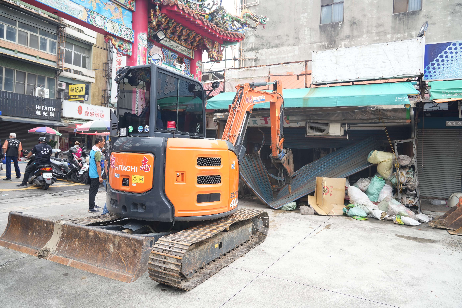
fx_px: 308
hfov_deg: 73.7
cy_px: 154
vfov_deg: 53.1
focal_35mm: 24
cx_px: 231
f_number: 4.5
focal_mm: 24
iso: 200
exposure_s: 1/200
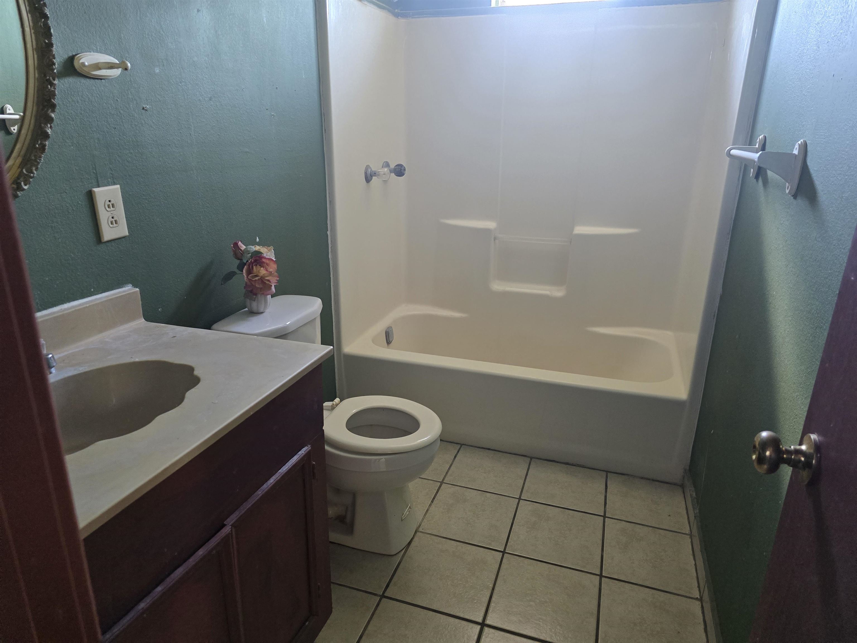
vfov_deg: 58.9
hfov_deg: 73.9
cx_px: 428
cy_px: 322
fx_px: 569
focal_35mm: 23
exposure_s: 1/120
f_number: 1.7
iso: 800
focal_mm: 6.3
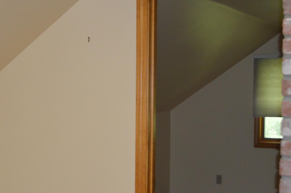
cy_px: 135
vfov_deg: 18.1
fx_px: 606
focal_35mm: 75
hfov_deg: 26.6
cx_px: 70
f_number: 4
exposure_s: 1/60
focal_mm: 24
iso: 1100
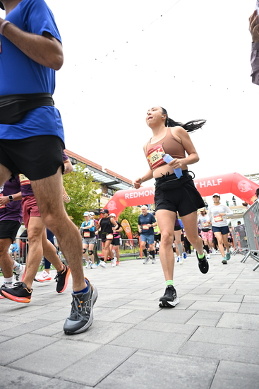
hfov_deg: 53.2
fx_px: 259
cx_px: 130
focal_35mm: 24
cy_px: 194
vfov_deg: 73.7
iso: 2000
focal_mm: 24
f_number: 4
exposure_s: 1/640
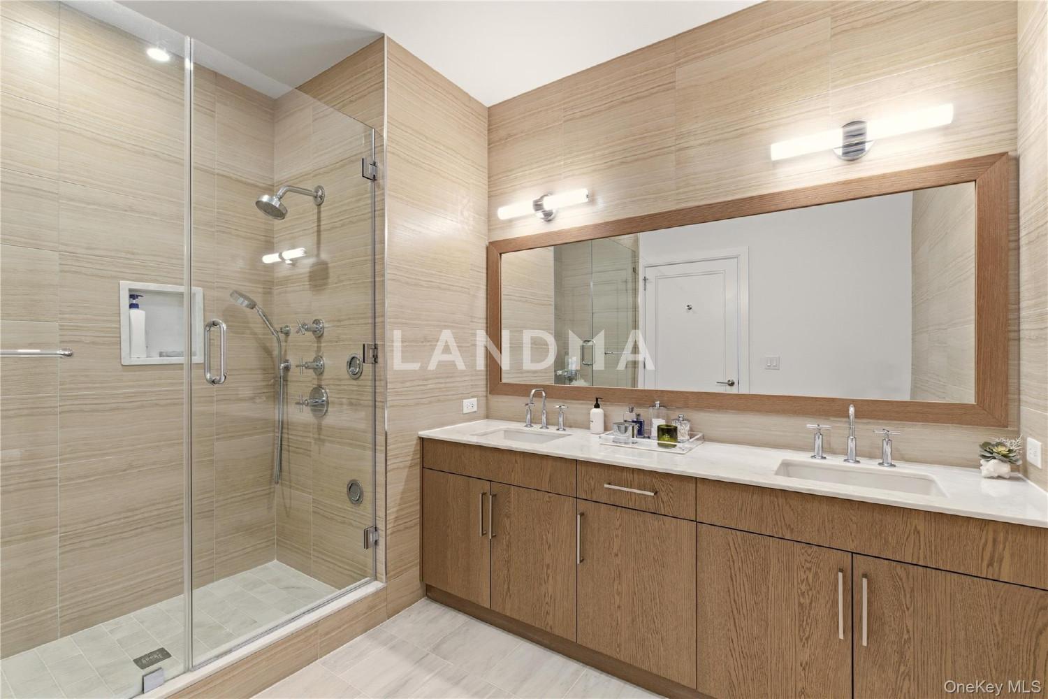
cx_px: 524
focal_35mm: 16
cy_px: 350
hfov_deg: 96.7
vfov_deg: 73.7
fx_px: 466
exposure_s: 1/20
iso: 250
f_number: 9
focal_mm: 16
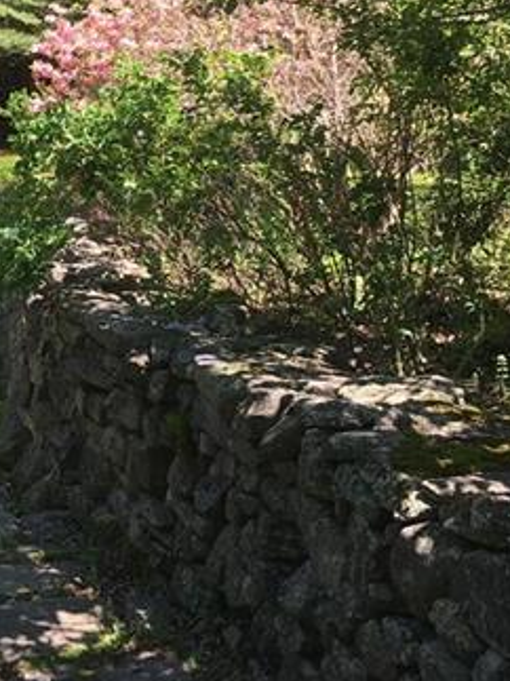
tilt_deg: -4.3
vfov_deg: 27.5
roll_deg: -3.4
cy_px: 112
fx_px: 1356
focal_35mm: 69
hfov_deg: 20.6
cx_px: -2
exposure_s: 1/420
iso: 25
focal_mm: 4.15
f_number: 2.2
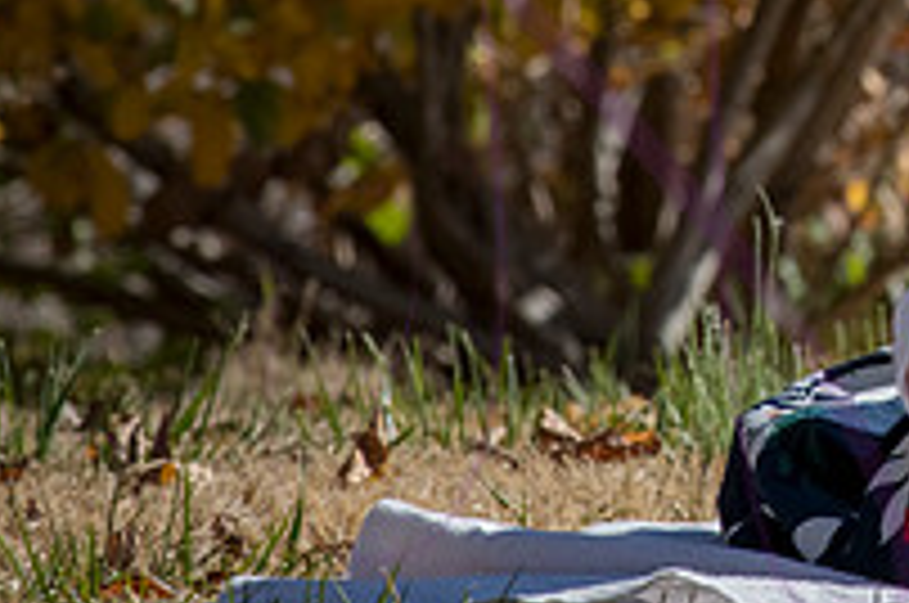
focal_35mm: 446
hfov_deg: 4.6
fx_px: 11243
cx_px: 1166
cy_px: -178
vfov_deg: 3.1
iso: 400
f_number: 14
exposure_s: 1/400
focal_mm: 155
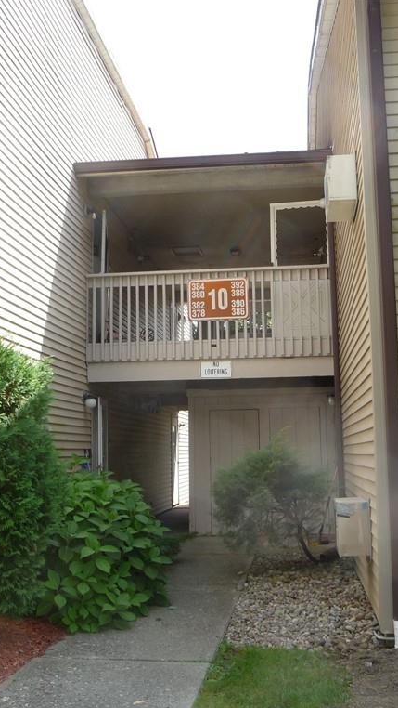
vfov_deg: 49.4
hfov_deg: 29.0
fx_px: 769
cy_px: 353
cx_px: 224
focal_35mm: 41
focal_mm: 4.7
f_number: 3.3
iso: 100
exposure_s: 1/320
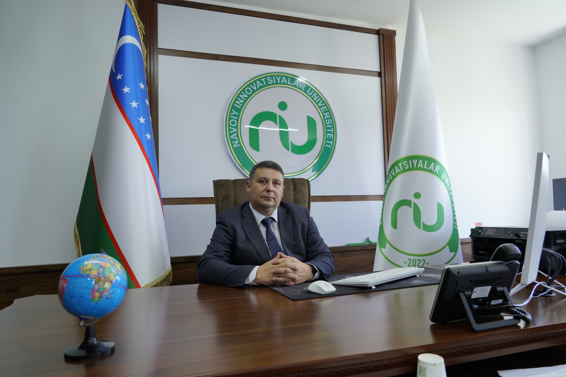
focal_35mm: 24
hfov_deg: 73.7
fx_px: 377
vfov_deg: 53.1
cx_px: 283
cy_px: 188
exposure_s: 1/50
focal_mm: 24
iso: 250
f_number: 4.5
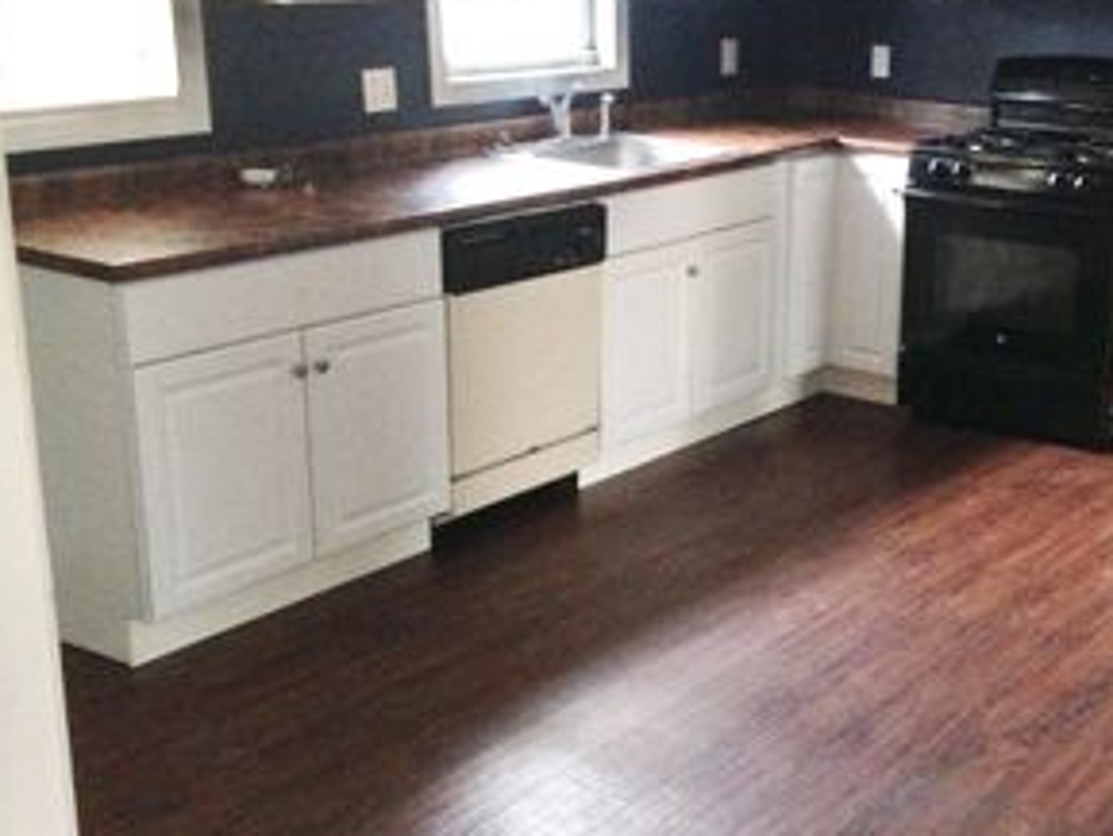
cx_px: 851
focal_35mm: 57
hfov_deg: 33.0
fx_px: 1833
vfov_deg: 25.7
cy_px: 449
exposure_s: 1/20
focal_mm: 4.12
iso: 400
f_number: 2.4
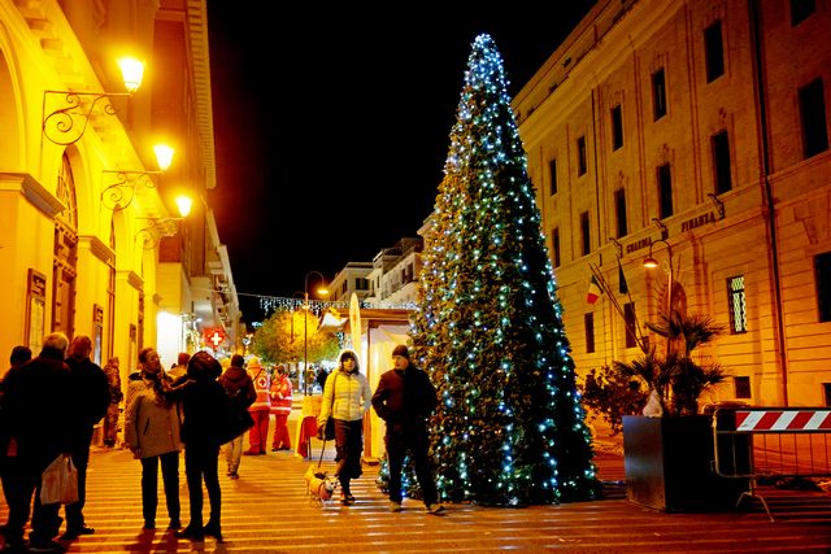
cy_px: 277
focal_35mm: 35
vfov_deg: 37.9
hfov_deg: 54.4
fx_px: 808
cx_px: 416
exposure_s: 1/30
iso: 640
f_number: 2.8
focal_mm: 35
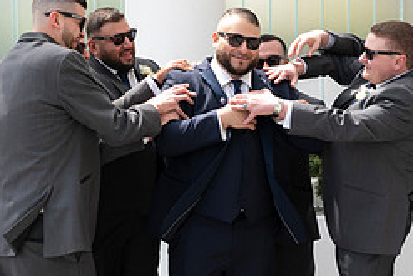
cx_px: 222
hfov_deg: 27.0
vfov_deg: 18.2
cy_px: 167
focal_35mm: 75
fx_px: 861
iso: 50
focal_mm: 32
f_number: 2.8
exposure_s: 1/250
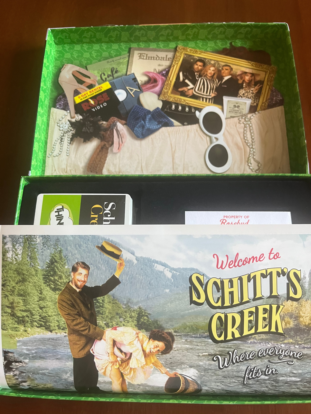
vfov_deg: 67.3
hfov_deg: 53.1
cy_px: 207
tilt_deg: -72.2
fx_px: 311
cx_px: 156
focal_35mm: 26
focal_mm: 5.1
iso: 320
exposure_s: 1/60
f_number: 1.6
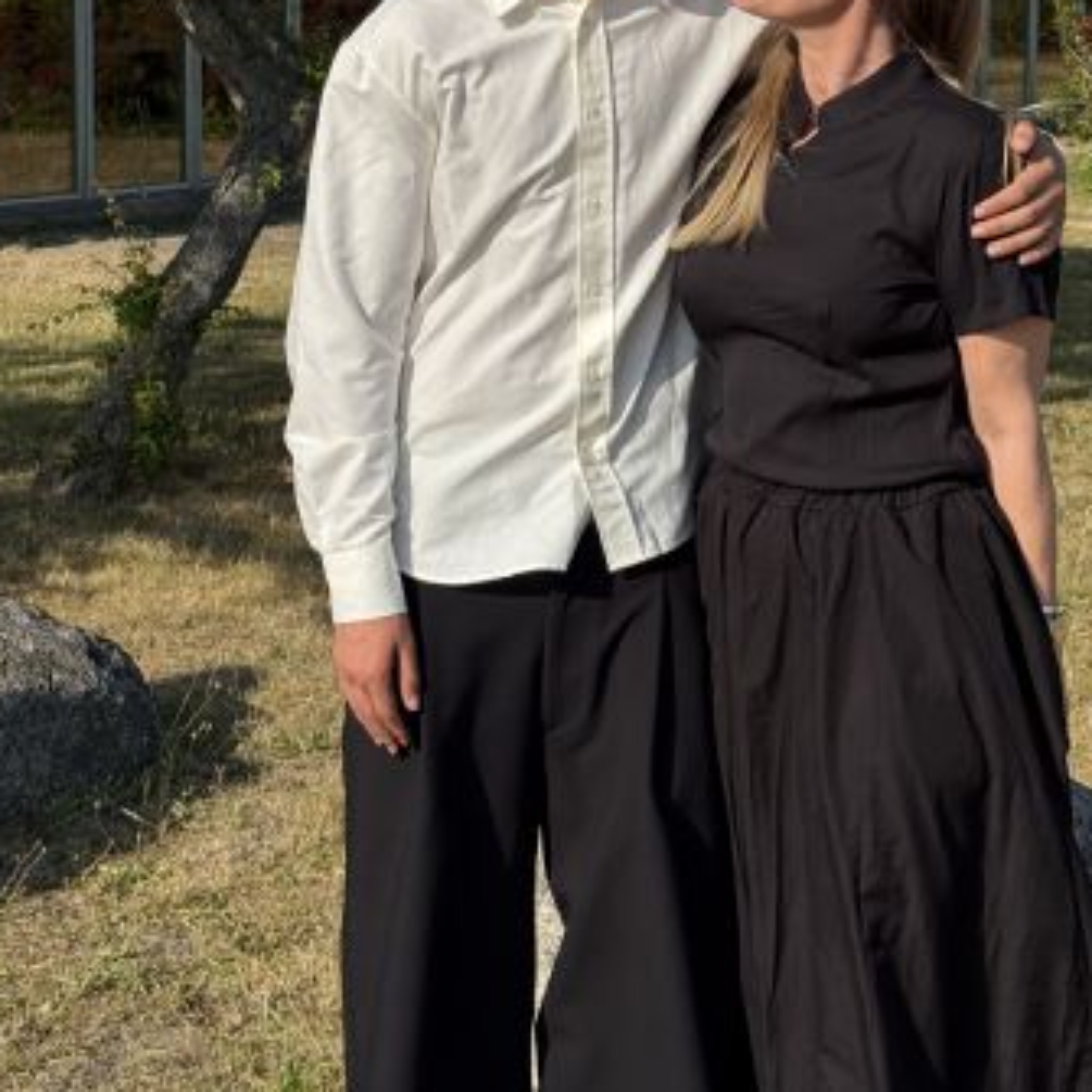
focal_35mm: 76
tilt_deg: -5.3
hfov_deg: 22.8
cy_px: 160
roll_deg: -1.3
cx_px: 544
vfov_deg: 22.3
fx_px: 2712
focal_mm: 6.76
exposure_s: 1/6536
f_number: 1.78
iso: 64
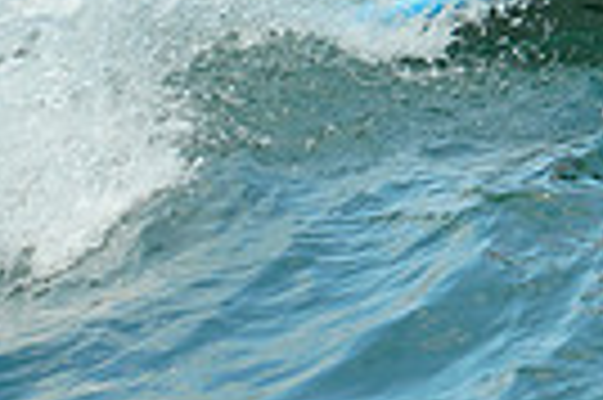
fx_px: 29042
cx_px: 940
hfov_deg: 1.2
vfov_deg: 0.8
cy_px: -245
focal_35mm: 1736
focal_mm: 400
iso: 250
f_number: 2.8
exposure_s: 1/1250
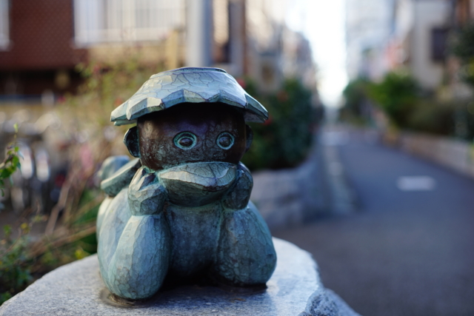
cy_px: 158
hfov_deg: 39.6
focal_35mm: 50
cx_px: 237
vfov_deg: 27.0
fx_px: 658
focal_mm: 50
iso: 100
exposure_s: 1/200
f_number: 2.8
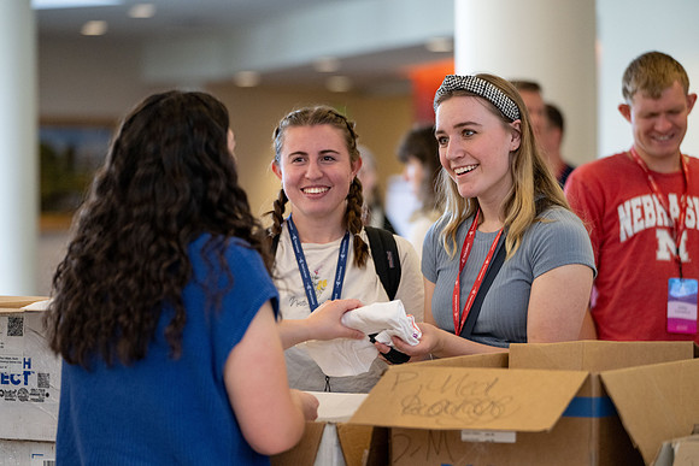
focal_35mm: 126
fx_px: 2438
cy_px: 244
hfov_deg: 16.3
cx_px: 333
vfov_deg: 10.9
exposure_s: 1/250
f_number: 2.8
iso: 1250
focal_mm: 120
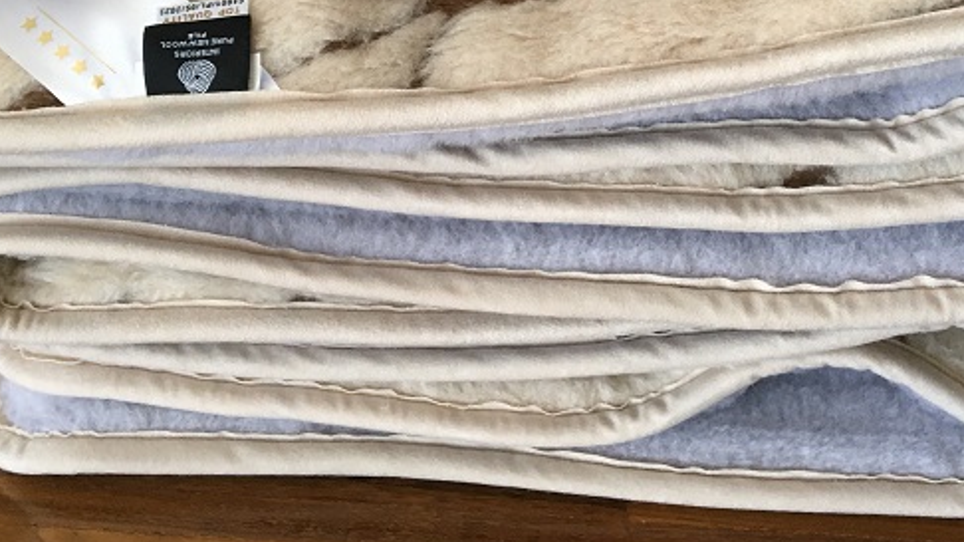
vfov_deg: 22.1
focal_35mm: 52
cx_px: 540
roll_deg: -0.8
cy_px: -12
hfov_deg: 39.8
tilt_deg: -32.5
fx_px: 1329
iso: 50
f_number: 2.2
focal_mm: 4.15
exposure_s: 1/33
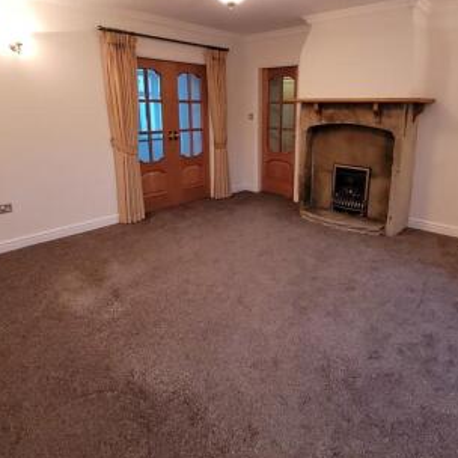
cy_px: 192
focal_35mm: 22
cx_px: 257
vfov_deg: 69.2
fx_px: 329
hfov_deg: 69.4
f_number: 2.2
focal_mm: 1.74
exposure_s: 1/50
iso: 250
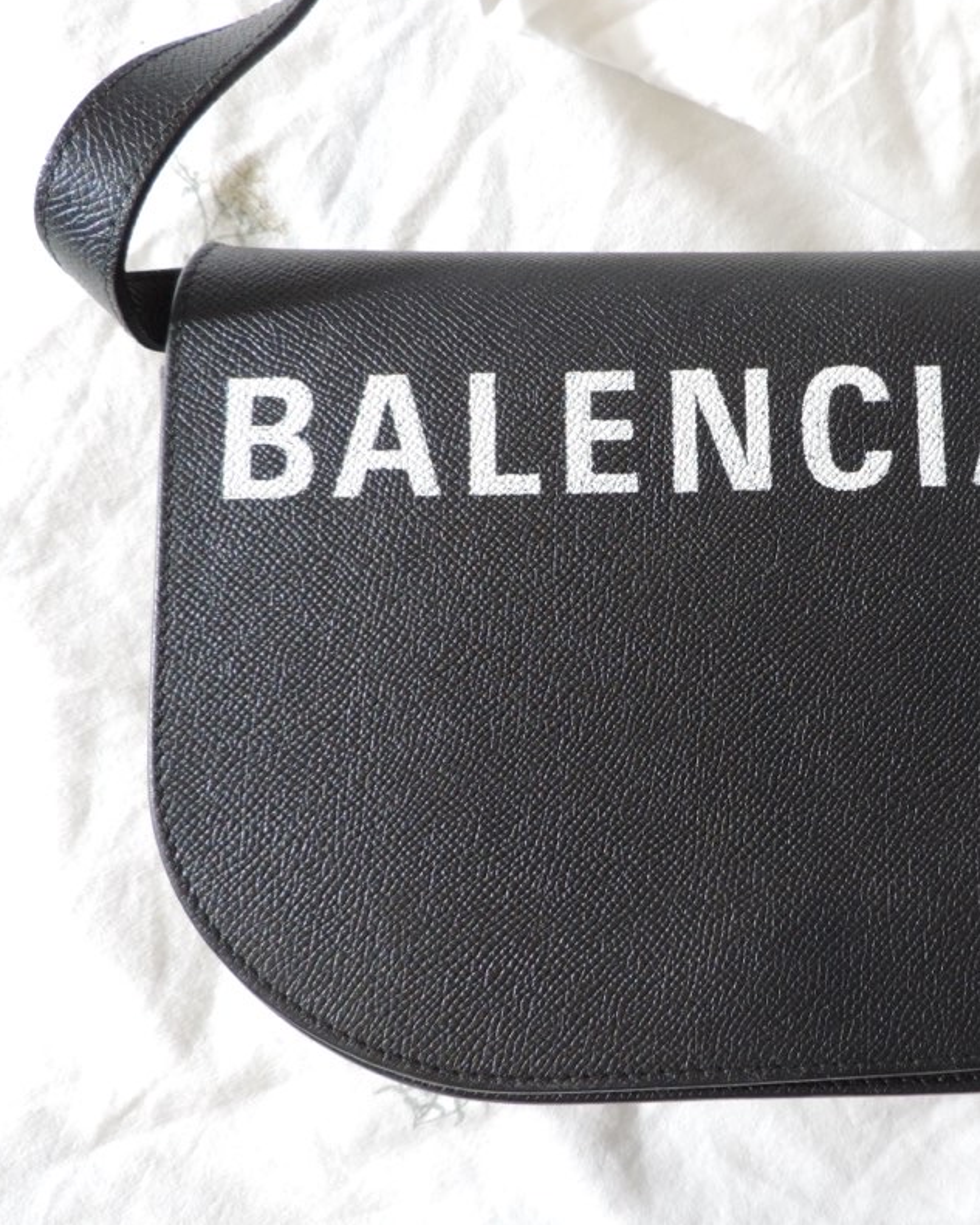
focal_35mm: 32
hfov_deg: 44.2
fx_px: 1160
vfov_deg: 55.7
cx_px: 745
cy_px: 606
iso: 400
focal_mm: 4.3
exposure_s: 1/25
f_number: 3
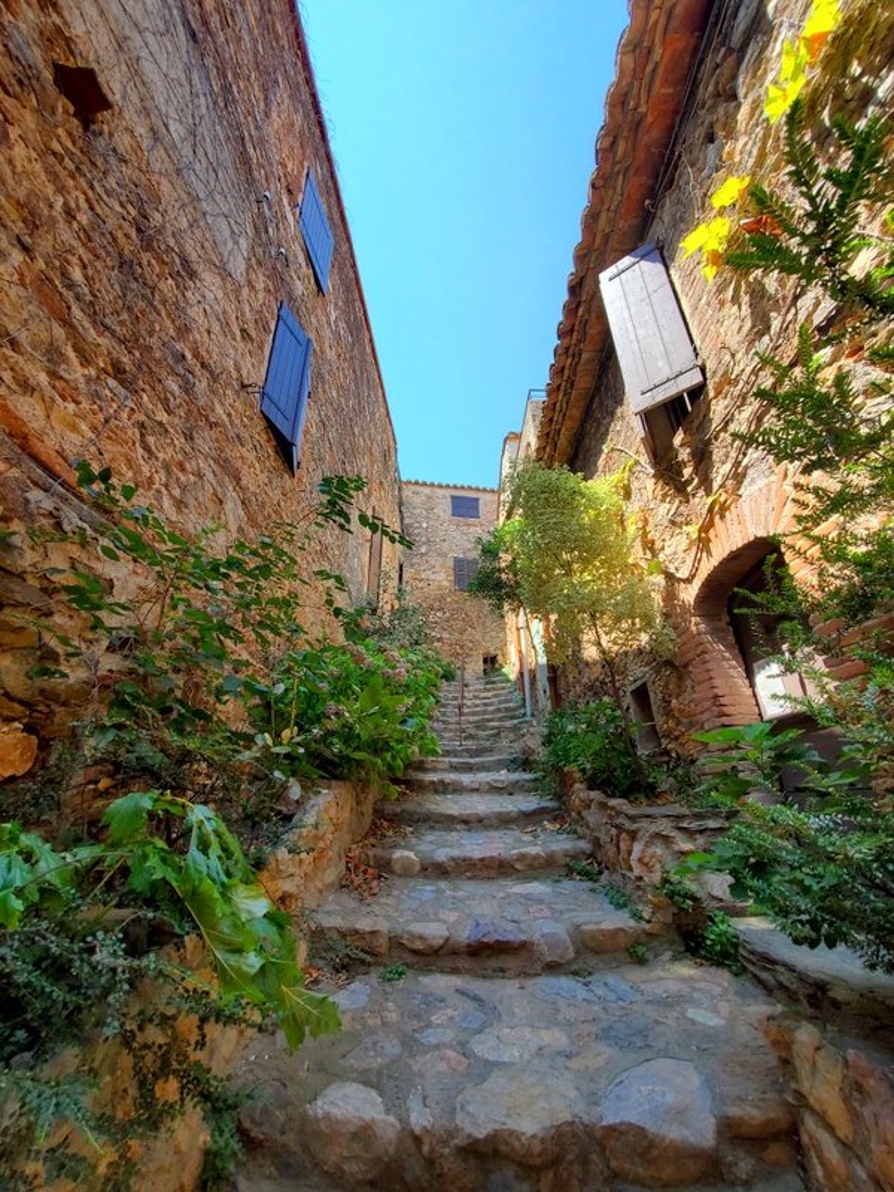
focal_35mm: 13
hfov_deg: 89.9
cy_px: 596
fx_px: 448
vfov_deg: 106.2
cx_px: 447
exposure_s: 1/389
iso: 50
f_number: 2.2
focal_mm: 1.8
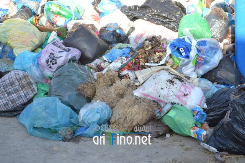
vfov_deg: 16.5
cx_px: 122
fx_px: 561
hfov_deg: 24.6
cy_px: 82
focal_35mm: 82
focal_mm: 55
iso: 100
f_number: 6.3
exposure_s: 1/160
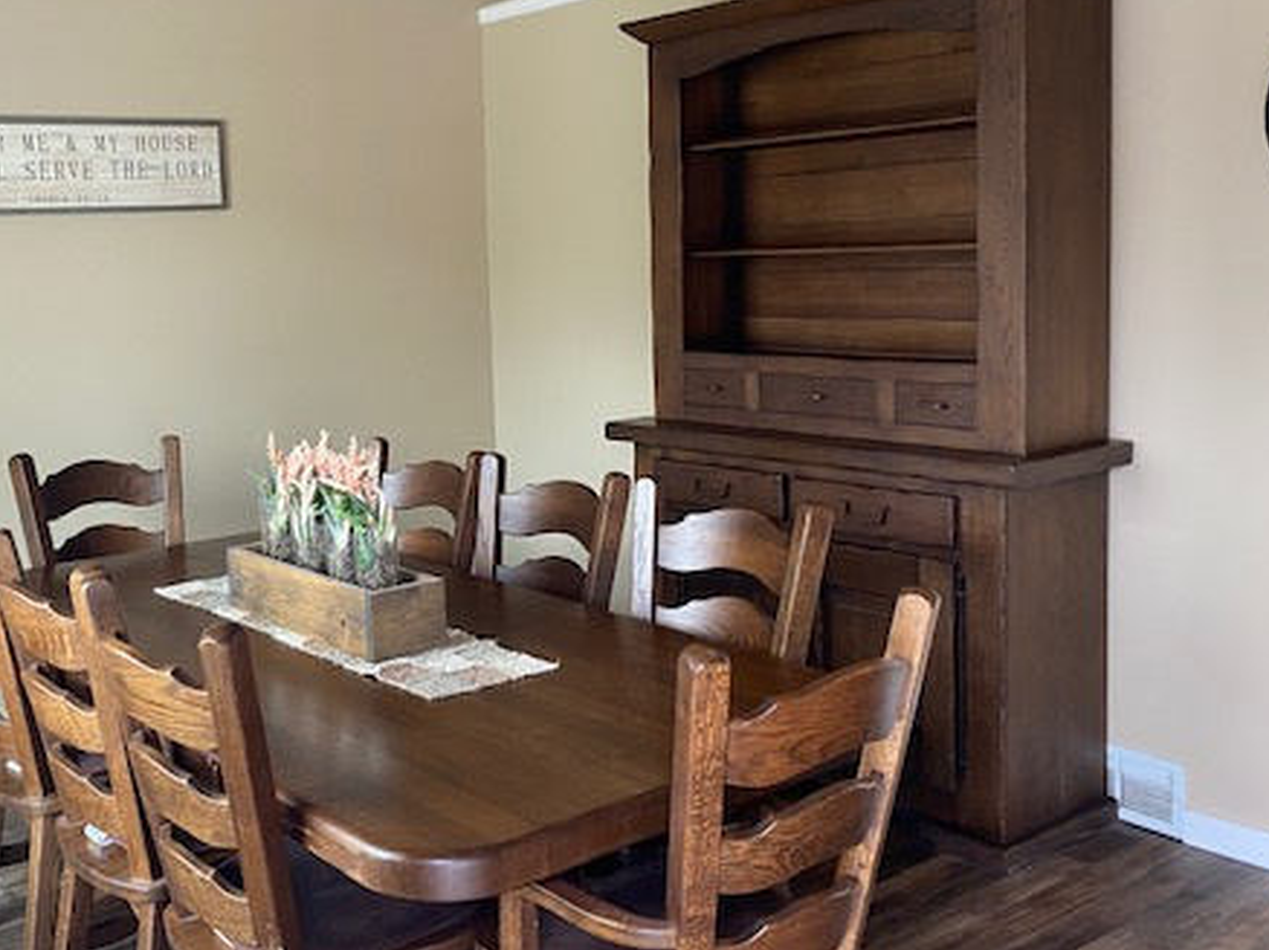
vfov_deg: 37.6
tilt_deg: -4.7
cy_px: 403
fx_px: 1392
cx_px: 429
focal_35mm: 38
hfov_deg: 48.2
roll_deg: +1.6
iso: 160
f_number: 1.8
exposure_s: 1/60
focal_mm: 4.25
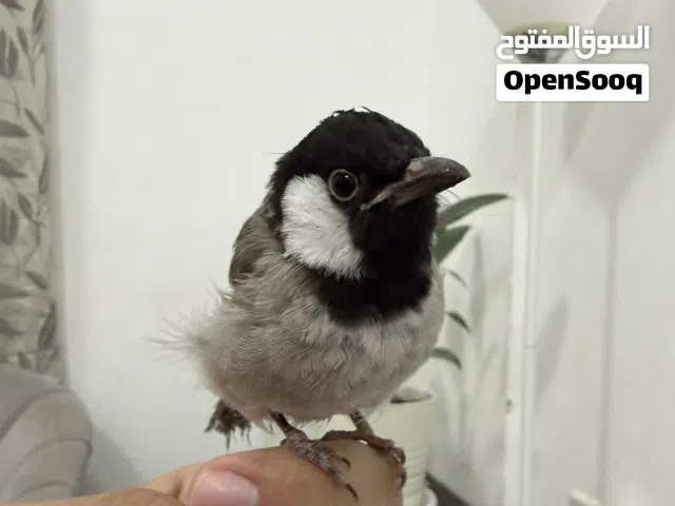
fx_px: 468
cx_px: 338
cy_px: 253
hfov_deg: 71.6
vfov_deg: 56.8
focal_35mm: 24
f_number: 2.2
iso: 400
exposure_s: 1/50
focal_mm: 2.22
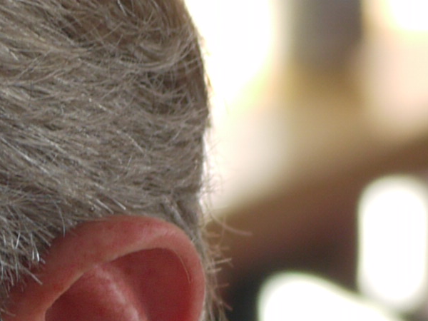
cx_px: -94
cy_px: 477
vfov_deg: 1.5
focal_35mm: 960
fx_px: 11870
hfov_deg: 2.1
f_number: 4.3
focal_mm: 72
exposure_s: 1/100
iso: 125
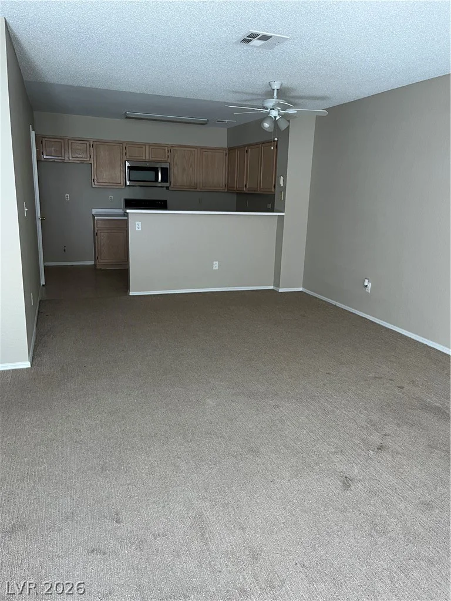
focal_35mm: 26
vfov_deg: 67.3
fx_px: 452
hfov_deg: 53.1
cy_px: 300
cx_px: 226
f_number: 1.6
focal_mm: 5.1
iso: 125
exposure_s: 1/60
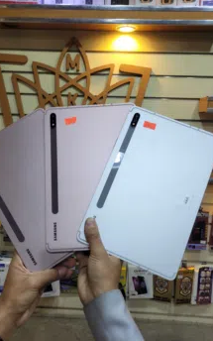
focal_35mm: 32
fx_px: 297
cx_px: 86
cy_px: 178
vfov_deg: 59.6
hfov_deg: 39.3
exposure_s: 1/100
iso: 50
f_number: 1.8
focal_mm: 5.4
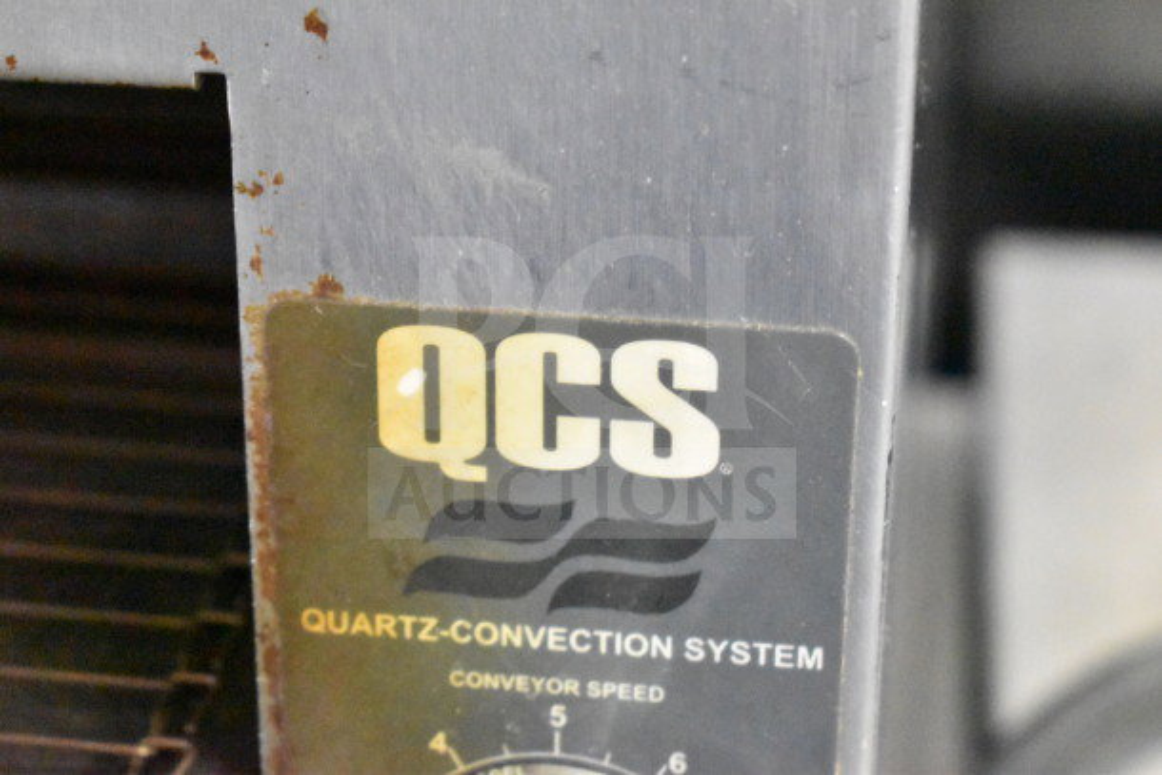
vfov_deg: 16.6
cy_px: 388
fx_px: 2663
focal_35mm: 82
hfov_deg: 24.6
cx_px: 581
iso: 25600
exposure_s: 1/60
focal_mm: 55
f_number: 5.6
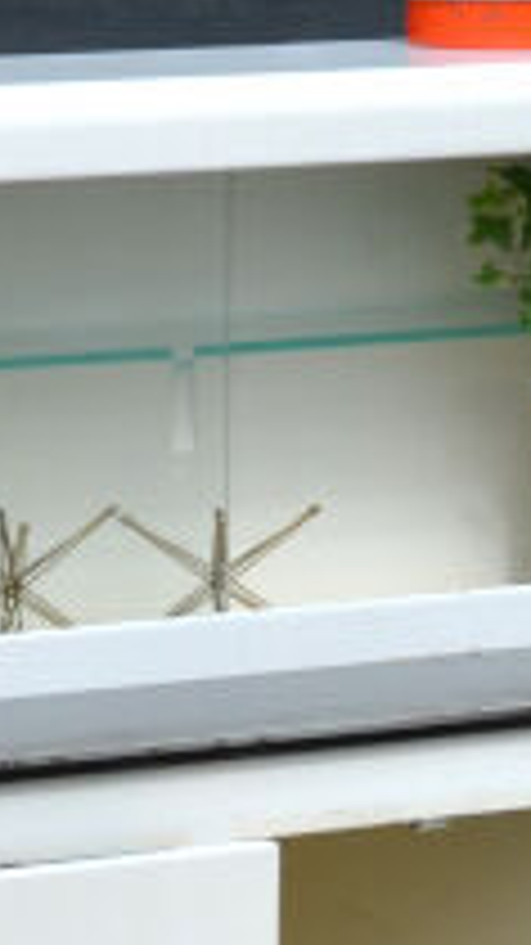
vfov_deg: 7.1
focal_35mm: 298
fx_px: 7465
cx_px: 184
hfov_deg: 4.1
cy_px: 1588
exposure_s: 1/250
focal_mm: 38
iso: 100
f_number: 8
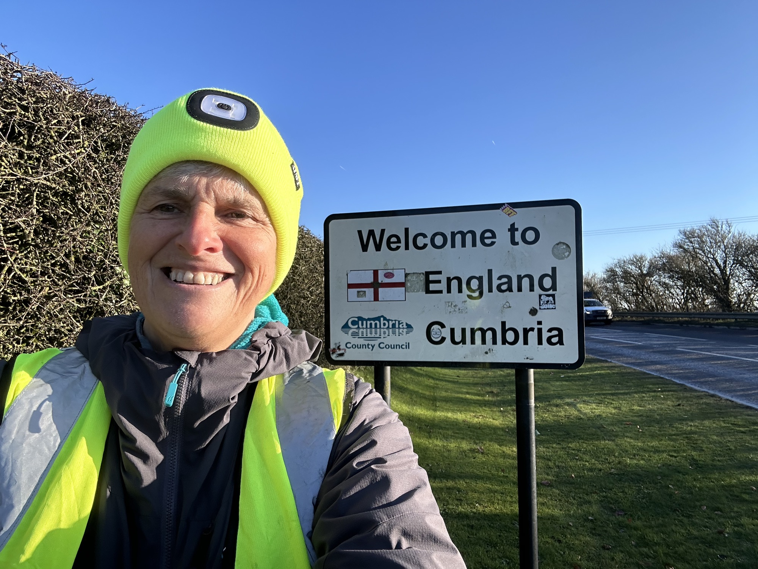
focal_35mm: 23
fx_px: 504
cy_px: 284
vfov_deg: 58.9
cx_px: 379
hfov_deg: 73.9
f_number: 1.9
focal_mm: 2.69
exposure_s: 1/794
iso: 25
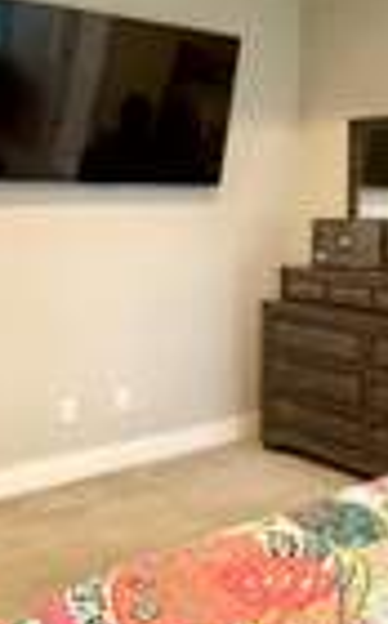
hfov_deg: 24.6
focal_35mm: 51
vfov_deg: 39.6
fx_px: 866
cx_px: 334
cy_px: 279
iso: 200
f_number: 2.2
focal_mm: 2.22
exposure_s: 1/60
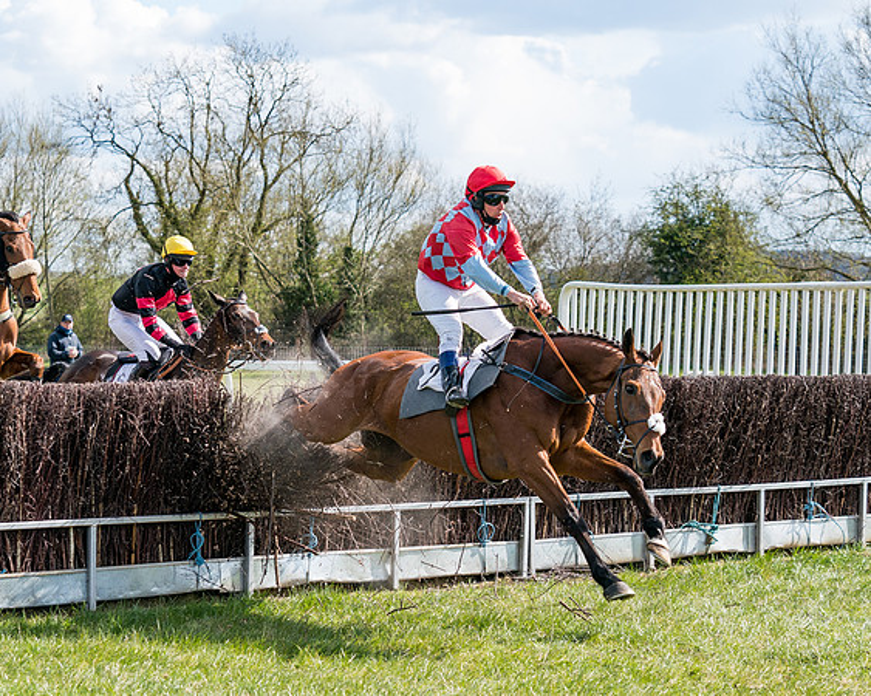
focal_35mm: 107
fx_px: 2766
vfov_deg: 14.3
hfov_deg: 17.9
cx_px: 467
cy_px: 356
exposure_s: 1/1600
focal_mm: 70
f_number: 4.5
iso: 400
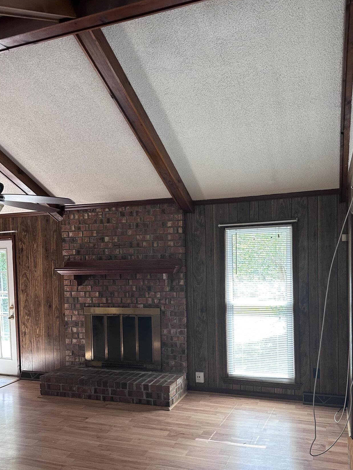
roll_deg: -0.3
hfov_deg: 48.1
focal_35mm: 29
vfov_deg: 61.2
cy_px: 280
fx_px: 394
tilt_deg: -1.4
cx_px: 196
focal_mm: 6.86
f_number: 1.78
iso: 200
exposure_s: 1/120
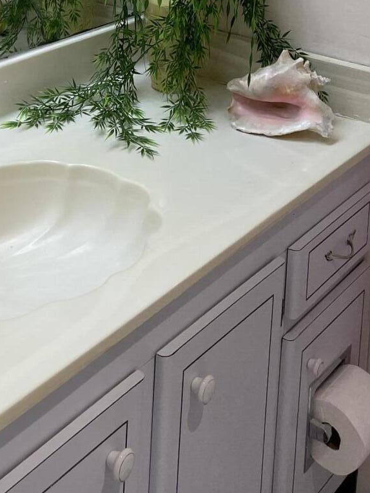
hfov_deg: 21.5
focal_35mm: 68
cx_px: 119
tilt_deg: -10.0
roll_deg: -1.8
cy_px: -70
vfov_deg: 26.0
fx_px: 969
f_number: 1.6
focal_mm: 4.2
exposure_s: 1/149
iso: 32
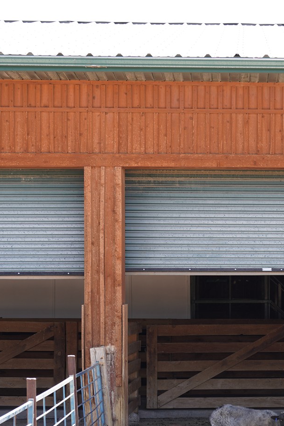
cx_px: 306
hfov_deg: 12.8
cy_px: 289
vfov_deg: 19.4
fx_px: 1241
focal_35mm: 105
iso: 100
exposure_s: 1/100
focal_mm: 48
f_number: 5.6
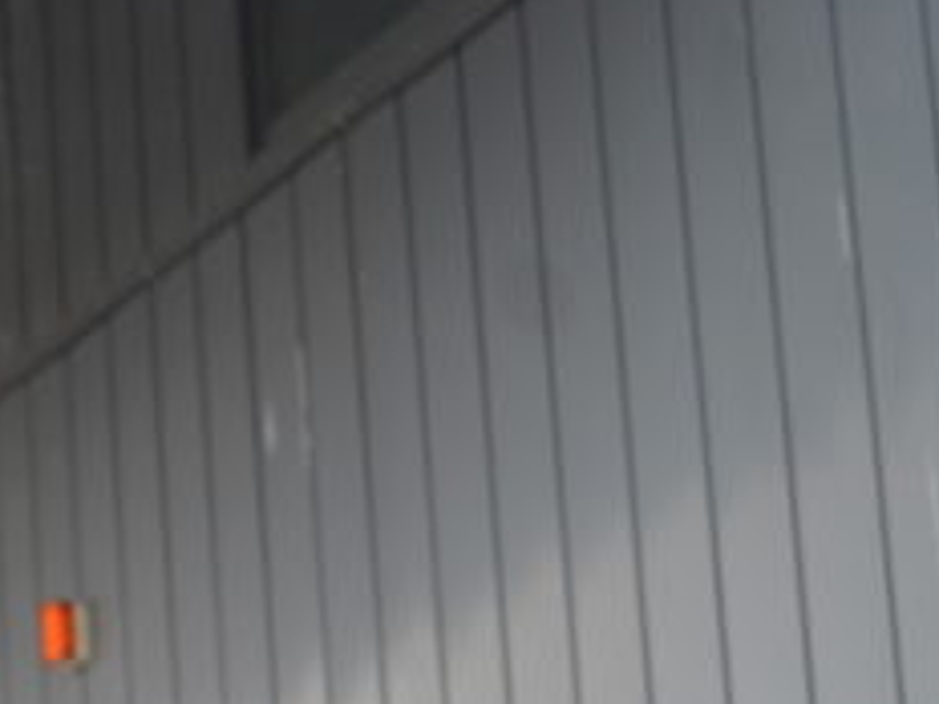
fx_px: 3337
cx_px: -915
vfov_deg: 11.4
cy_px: 1135
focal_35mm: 123
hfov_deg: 13.7
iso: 250
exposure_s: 1/60
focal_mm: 29
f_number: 4
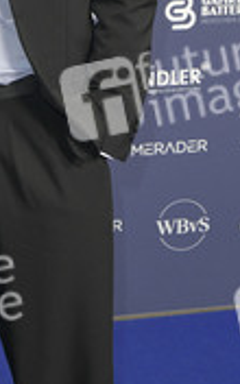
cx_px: -26
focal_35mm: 104
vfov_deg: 19.3
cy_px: -20
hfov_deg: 12.4
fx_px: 1088
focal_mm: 45
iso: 2000
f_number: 6.3
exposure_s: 1/200
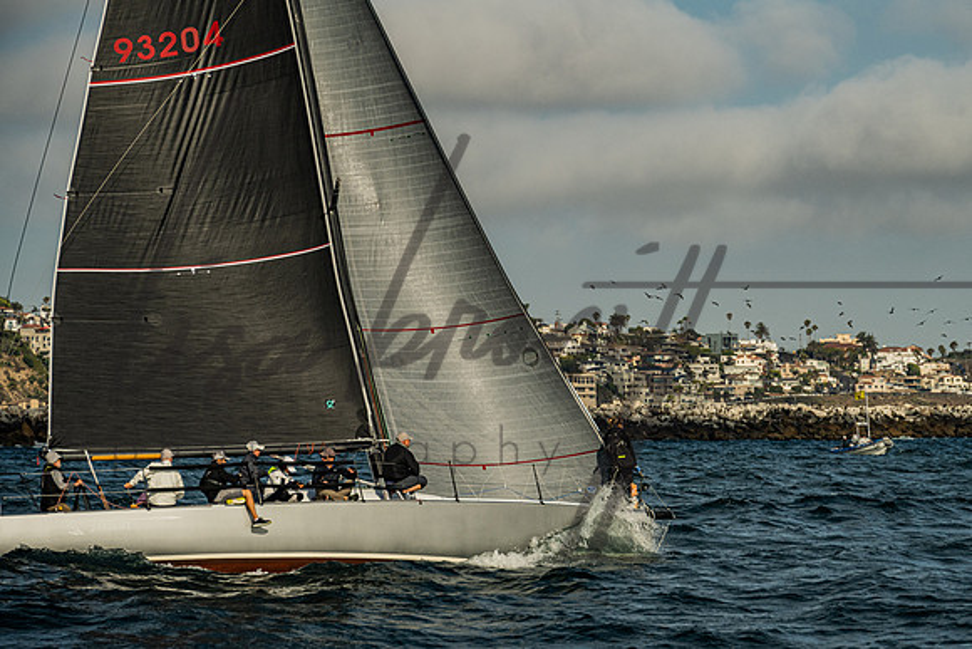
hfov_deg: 11.5
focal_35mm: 179
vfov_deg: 7.7
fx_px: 4843
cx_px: 597
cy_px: 314
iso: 250
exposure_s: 1/1600
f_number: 6.3
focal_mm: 145
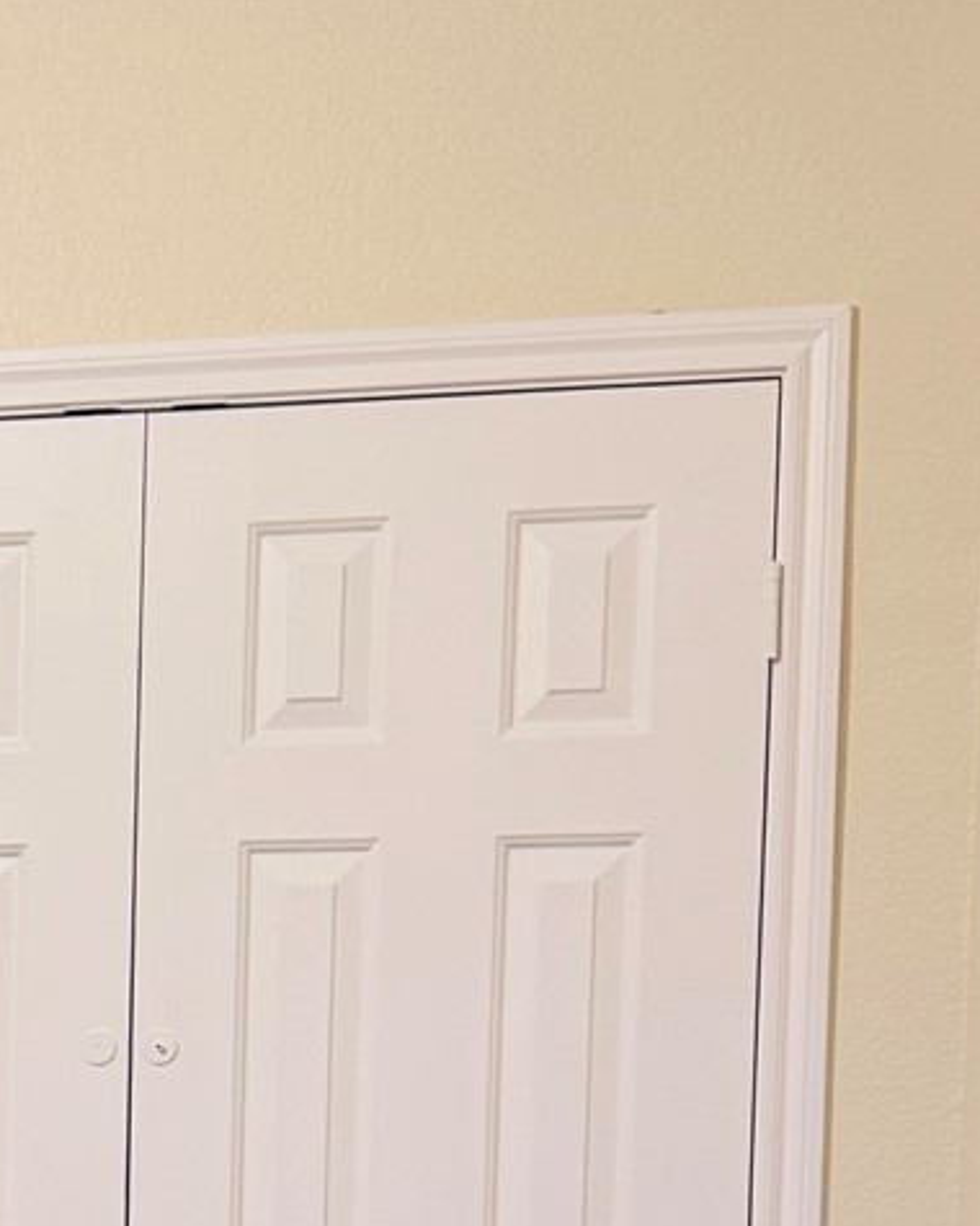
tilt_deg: -3.8
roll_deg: +0.6
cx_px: -436
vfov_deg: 18.2
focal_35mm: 101
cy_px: 1391
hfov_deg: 14.4
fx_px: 3662
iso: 200
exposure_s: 1/60
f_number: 1.78
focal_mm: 6.76
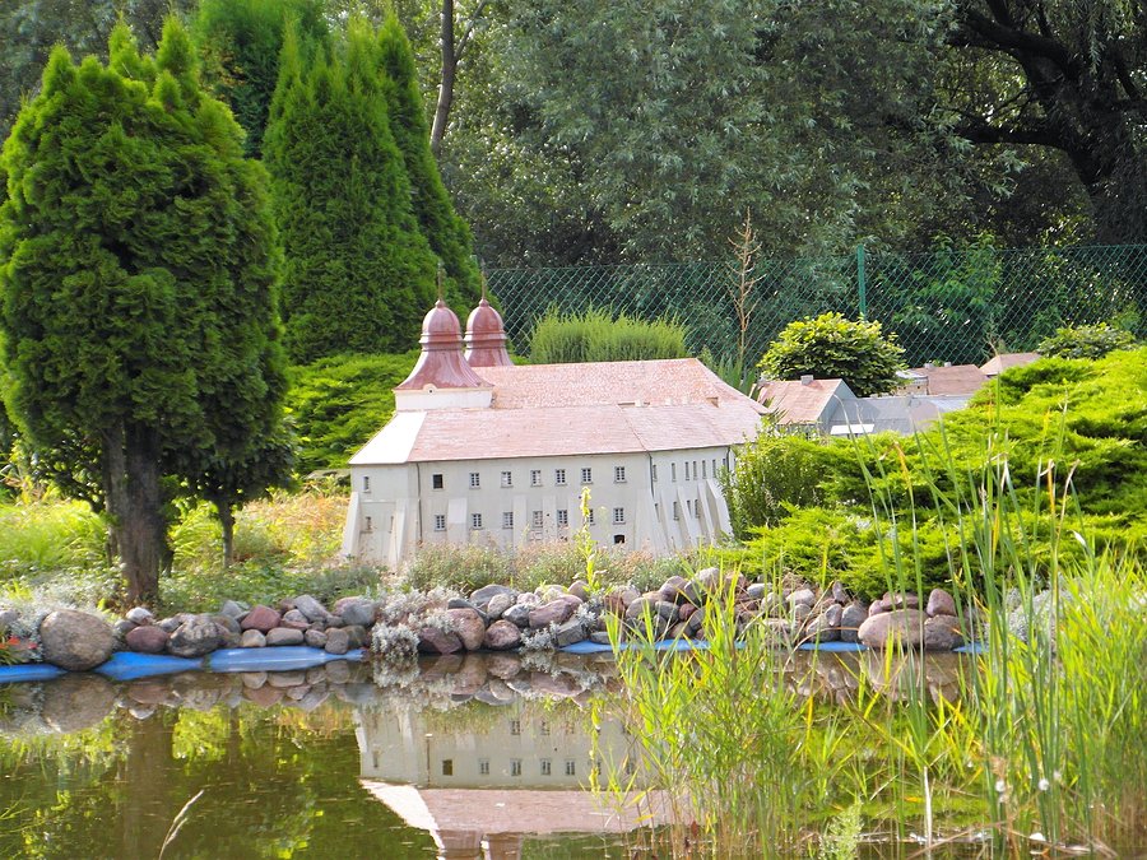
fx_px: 5898
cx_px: 574
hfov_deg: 11.1
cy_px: 430
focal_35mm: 178
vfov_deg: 8.3
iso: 100
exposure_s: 1/125
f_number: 4.4
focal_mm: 28.9
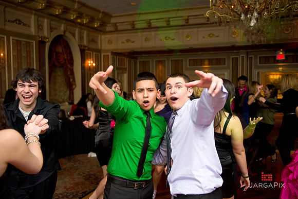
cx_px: 149
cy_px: 100
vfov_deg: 35.0
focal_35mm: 38
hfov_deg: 50.7
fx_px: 314
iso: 1600
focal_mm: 38
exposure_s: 1/125
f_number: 3.2
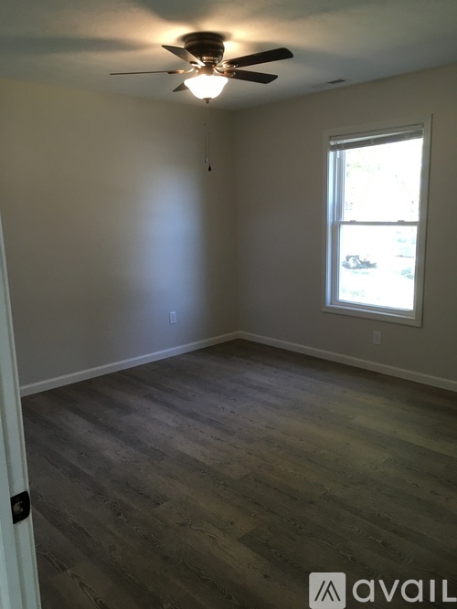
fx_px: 511
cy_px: 304
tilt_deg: -8.8
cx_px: 228
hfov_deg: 48.2
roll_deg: +0.1
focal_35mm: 29
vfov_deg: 61.7
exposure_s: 1/30
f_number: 2.2
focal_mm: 4.15
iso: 40
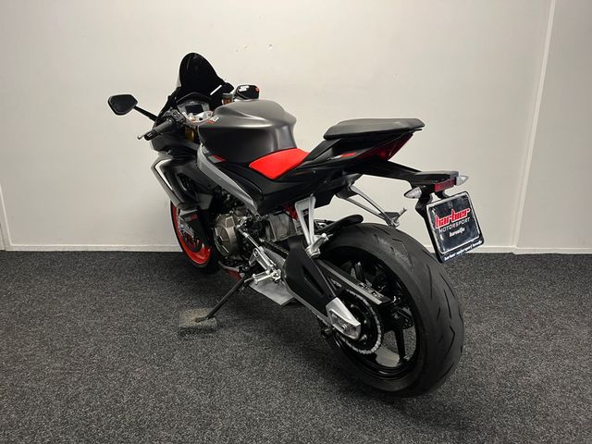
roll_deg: +0.2
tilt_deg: -16.5
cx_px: 296
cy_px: 222
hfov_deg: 67.3
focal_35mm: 26
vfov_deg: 53.1
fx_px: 445
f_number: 1.6
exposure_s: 1/50
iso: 125
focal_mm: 5.1
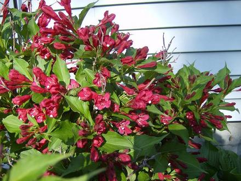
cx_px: 120
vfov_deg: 39.7
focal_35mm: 36
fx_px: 251
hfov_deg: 51.4
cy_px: 90
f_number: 2.8
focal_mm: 6
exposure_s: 1/331
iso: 100
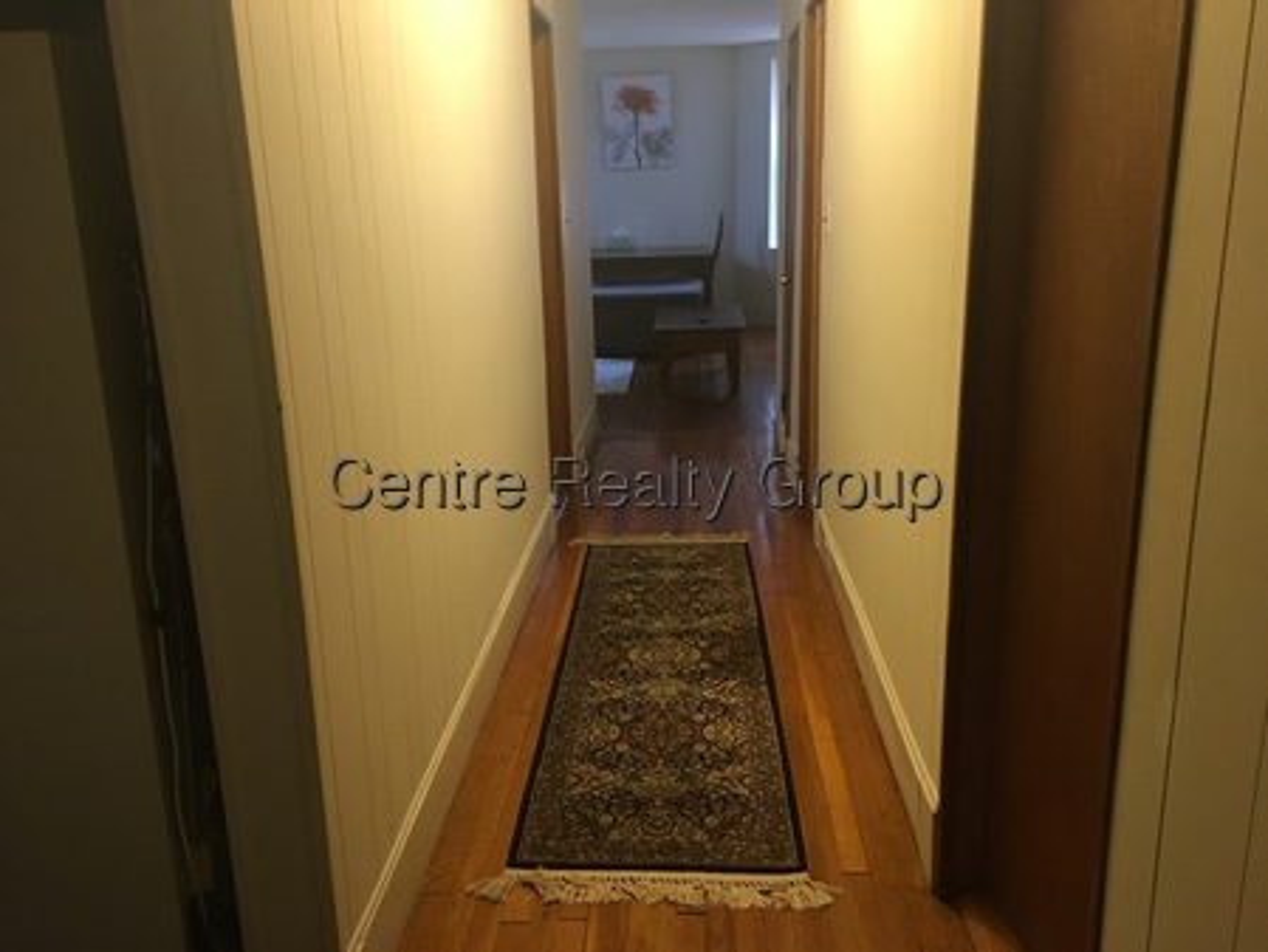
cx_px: 634
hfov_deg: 61.6
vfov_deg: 48.2
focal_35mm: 29
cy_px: 476
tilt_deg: -15.0
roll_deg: +1.8
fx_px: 1063
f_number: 2.2
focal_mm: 4.15
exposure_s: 1/17
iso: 200
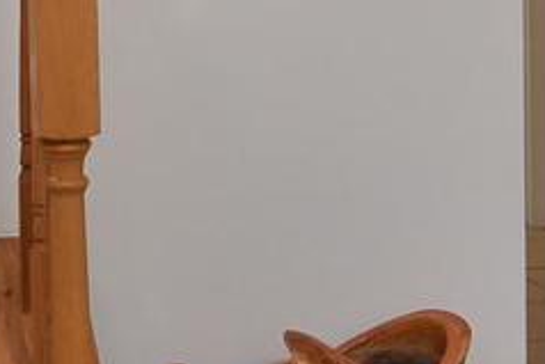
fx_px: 1651
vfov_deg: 12.2
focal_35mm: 109
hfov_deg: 18.3
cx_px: 7
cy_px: -126
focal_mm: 12
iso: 800
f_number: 7.1
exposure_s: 1/80
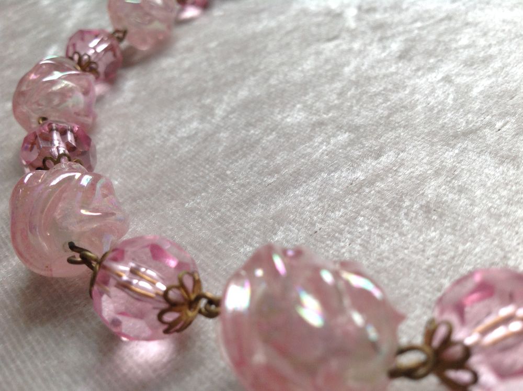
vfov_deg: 40.6
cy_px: 196
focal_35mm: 35
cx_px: 262
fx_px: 528
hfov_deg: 52.7
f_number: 2.4
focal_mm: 4.28
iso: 80
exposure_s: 1/120
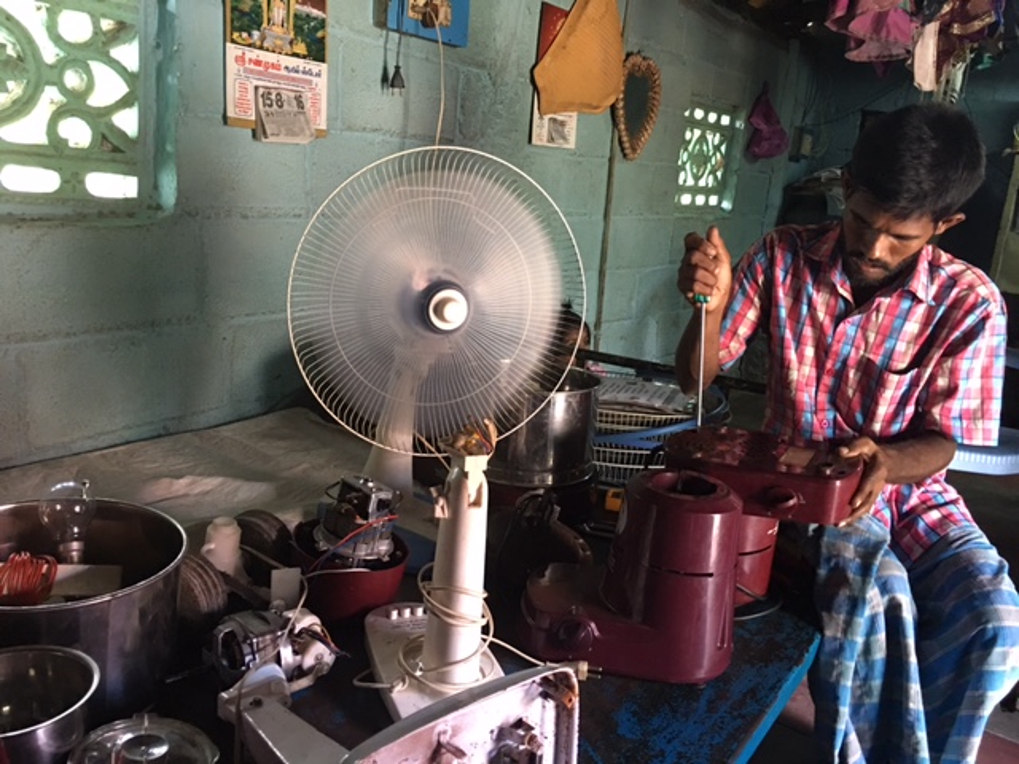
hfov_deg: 61.7
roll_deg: -4.2
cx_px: 510
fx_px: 854
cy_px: 382
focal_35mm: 29
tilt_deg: -13.6
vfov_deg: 48.2
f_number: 2.2
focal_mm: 4.15
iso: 125
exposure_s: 1/8
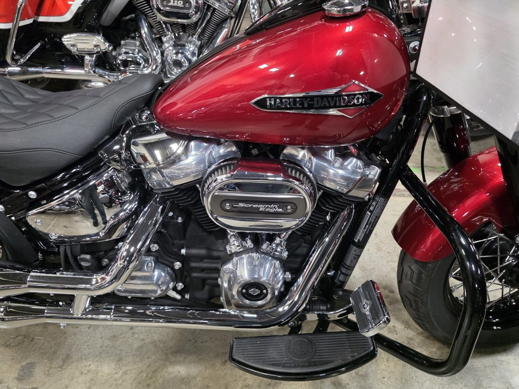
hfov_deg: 73.9
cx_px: 260
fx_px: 345
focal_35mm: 23
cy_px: 194
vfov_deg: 58.9
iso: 1600
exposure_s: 1/120
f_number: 1.7
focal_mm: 6.3
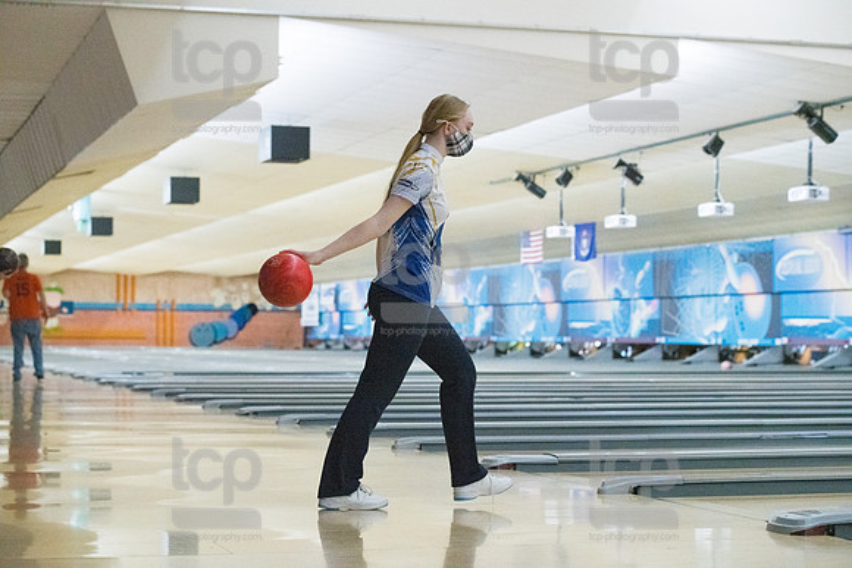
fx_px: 1894
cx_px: 426
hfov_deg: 25.4
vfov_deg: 17.1
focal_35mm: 80
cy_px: 284
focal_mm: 80
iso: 10000
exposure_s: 1/1000
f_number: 4
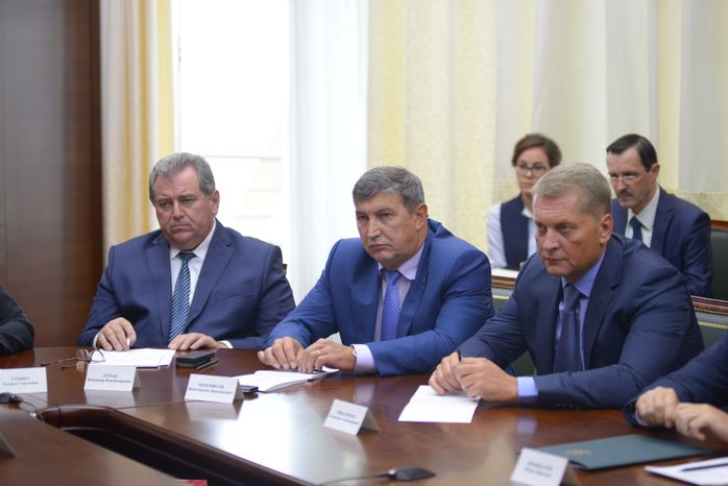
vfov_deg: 17.1
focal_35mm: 80
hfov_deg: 25.4
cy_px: 243
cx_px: 364
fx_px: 1618
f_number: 2.8
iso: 2500
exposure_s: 1/400
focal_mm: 80
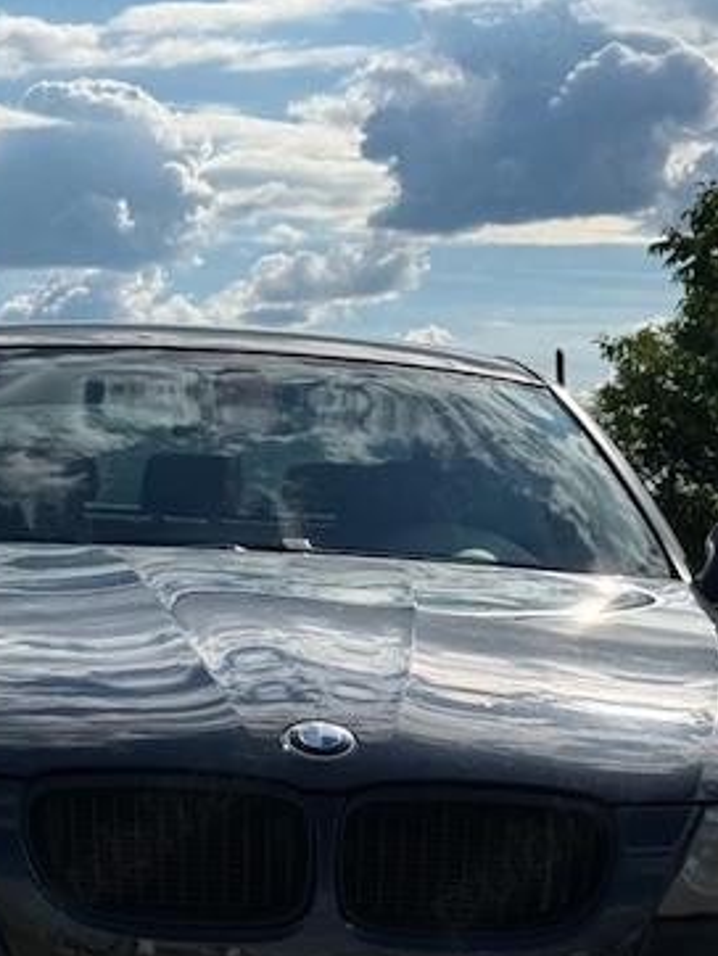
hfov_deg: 14.0
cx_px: 293
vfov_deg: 18.5
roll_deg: -1.0
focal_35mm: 106
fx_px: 2928
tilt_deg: +2.0
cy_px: 460
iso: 64
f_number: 1.78
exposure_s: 1/11364
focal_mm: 6.76
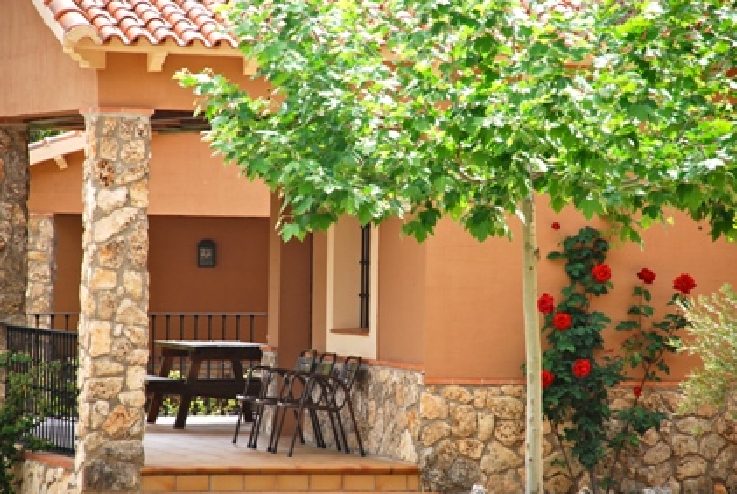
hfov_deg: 9.5
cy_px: 256
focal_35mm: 216
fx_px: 4419
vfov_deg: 6.4
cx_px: 376
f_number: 5.6
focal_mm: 135
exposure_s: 1/160
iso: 200
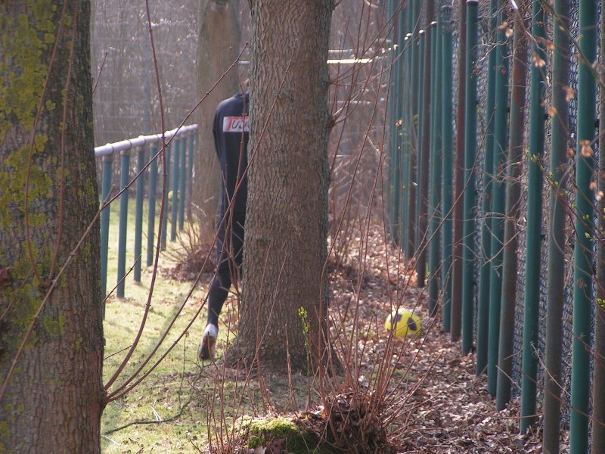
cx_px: 302
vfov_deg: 7.2
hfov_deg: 9.6
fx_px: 3600
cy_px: 227
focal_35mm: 206
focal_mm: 31.5
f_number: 3.5
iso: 50
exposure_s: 1/320
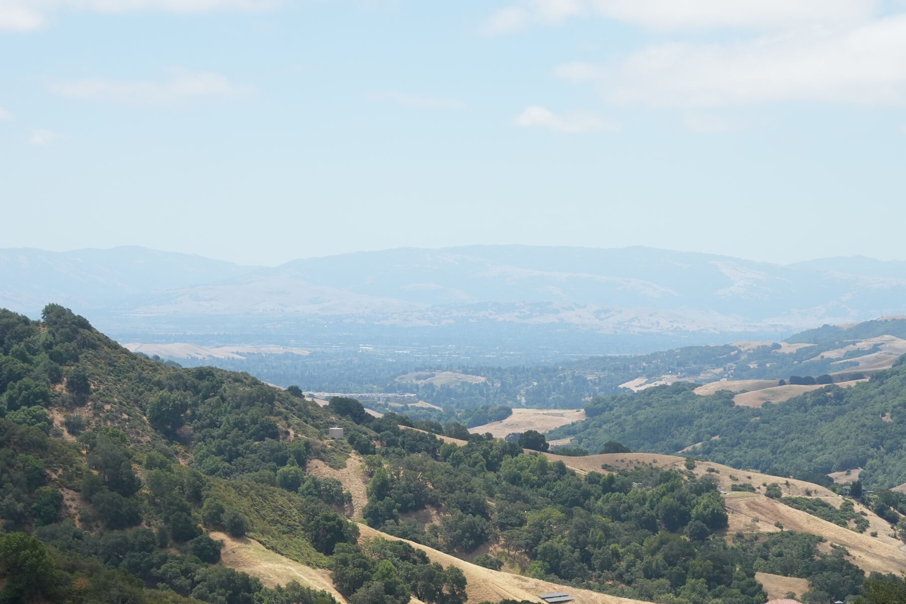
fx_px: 3020
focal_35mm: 120
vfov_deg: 11.3
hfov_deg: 17.1
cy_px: 672
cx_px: 519
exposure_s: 1/1250
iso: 200
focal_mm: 50
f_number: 4.5
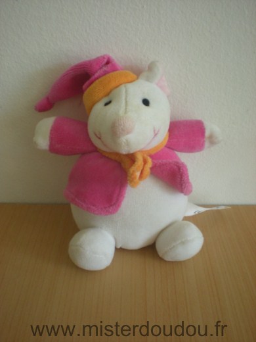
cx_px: 128
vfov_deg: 49.0
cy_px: 171
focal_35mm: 38
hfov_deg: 37.7
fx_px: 375
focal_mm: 6.3
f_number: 3.1
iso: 200
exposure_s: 1/40.2
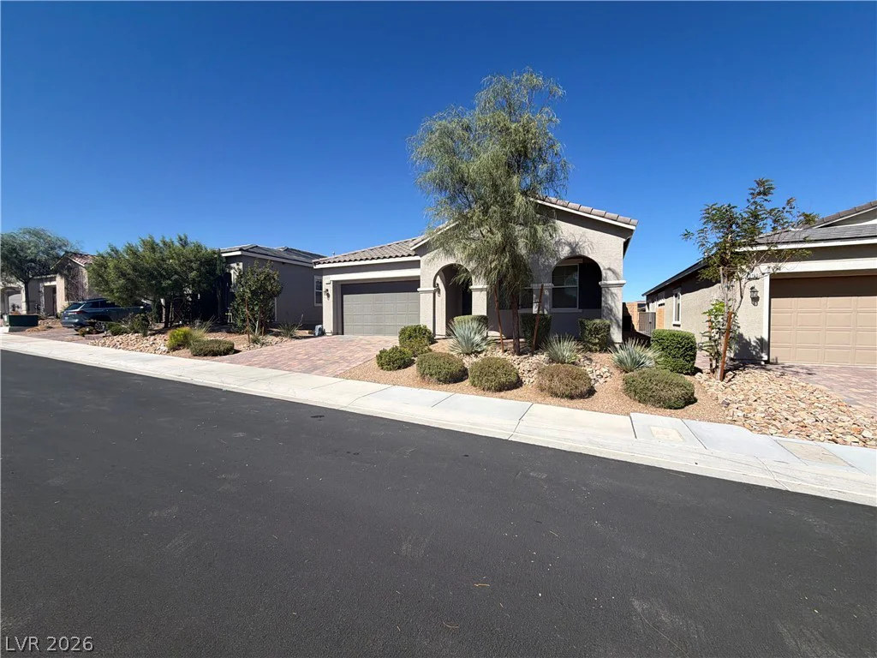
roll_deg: +0.2
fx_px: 355
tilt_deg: -2.2
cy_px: 329
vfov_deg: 85.7
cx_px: 438
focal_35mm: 14
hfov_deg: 102.1
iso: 20
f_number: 2.2
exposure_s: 1/901
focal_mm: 2.22
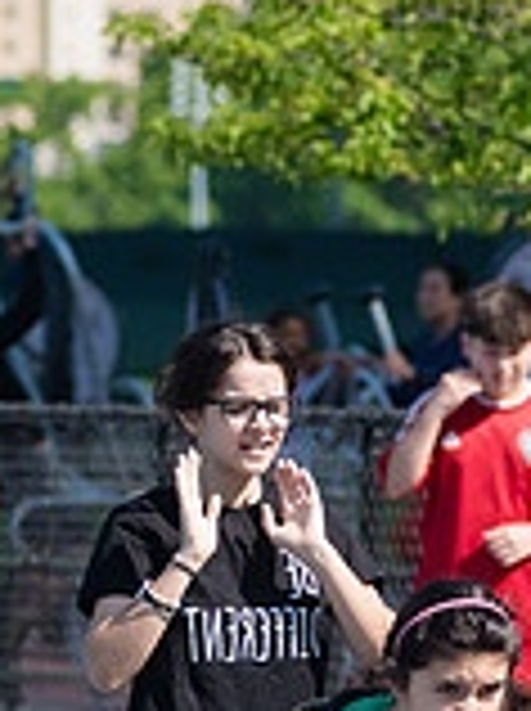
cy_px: 826
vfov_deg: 3.0
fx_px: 13392
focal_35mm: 653
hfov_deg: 2.3
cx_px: 656
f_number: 4
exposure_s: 1/2500
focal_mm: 120
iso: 400
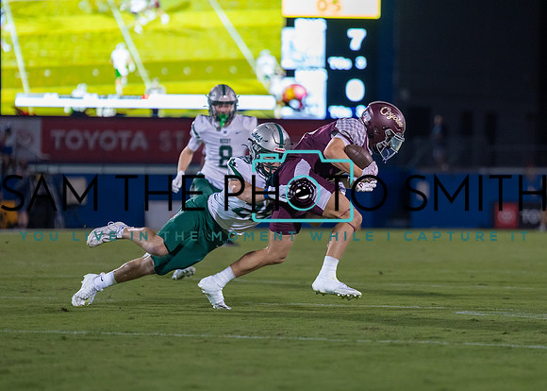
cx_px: 331
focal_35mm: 218
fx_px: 3381
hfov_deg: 9.2
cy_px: 188
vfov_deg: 6.6
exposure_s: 1/1600
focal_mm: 160
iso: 1600
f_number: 2.8
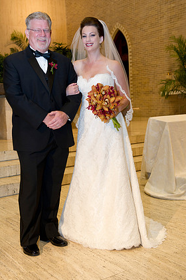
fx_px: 373
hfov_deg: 28.0
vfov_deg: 41.2
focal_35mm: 48
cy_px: 133
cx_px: 92
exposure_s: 1/60
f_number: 4.5
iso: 800
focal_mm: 45
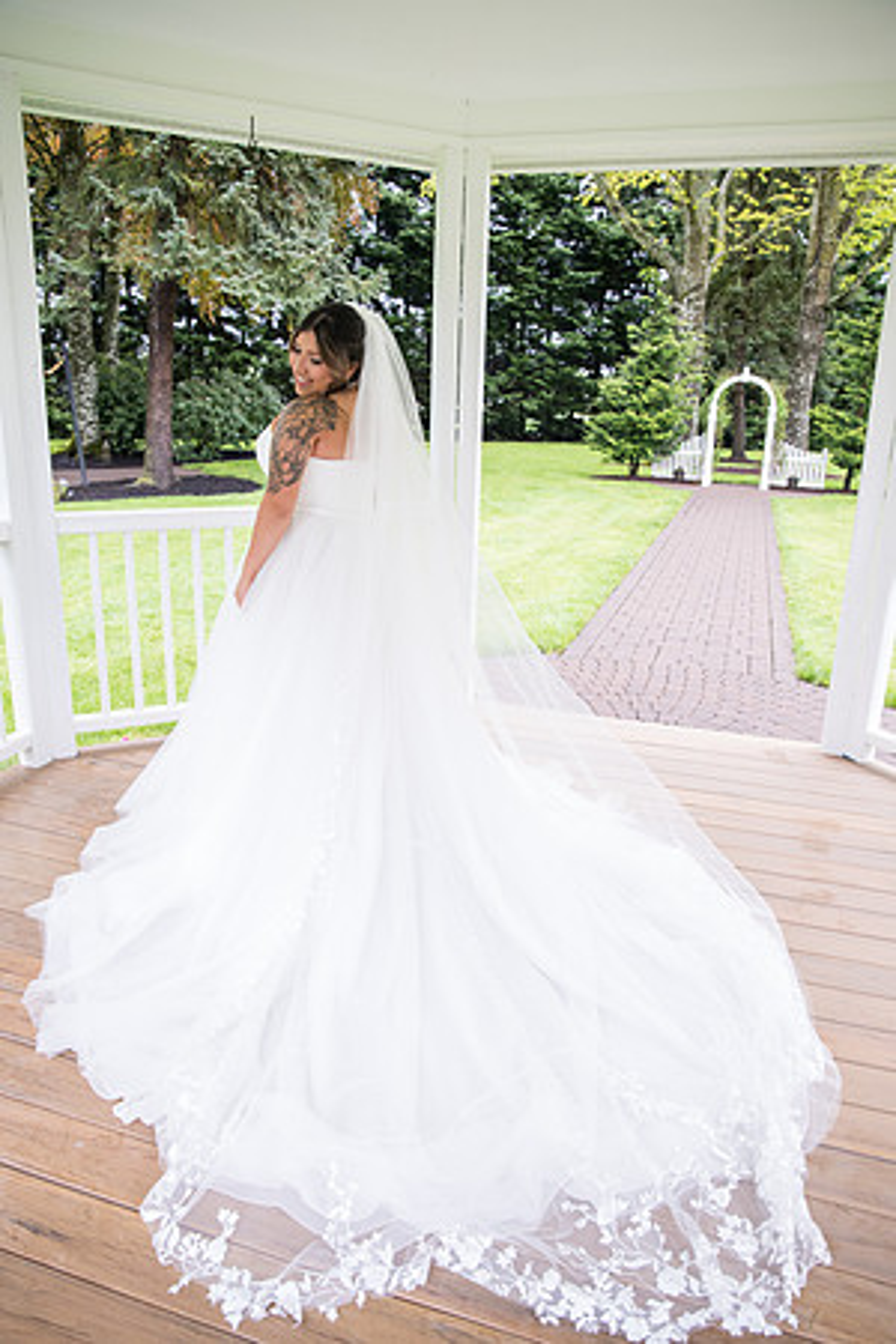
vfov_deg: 73.7
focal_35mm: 24
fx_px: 896
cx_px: 448
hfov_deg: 53.1
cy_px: 672
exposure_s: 1/400
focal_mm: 24
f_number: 4
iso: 1250
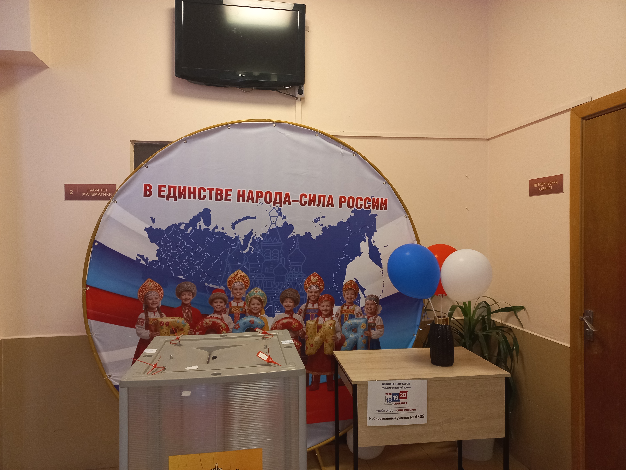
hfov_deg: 69.4
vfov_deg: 54.9
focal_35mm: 25
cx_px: 313
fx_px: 452
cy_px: 235
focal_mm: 4.6
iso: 250
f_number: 1.8
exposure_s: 1/33.3
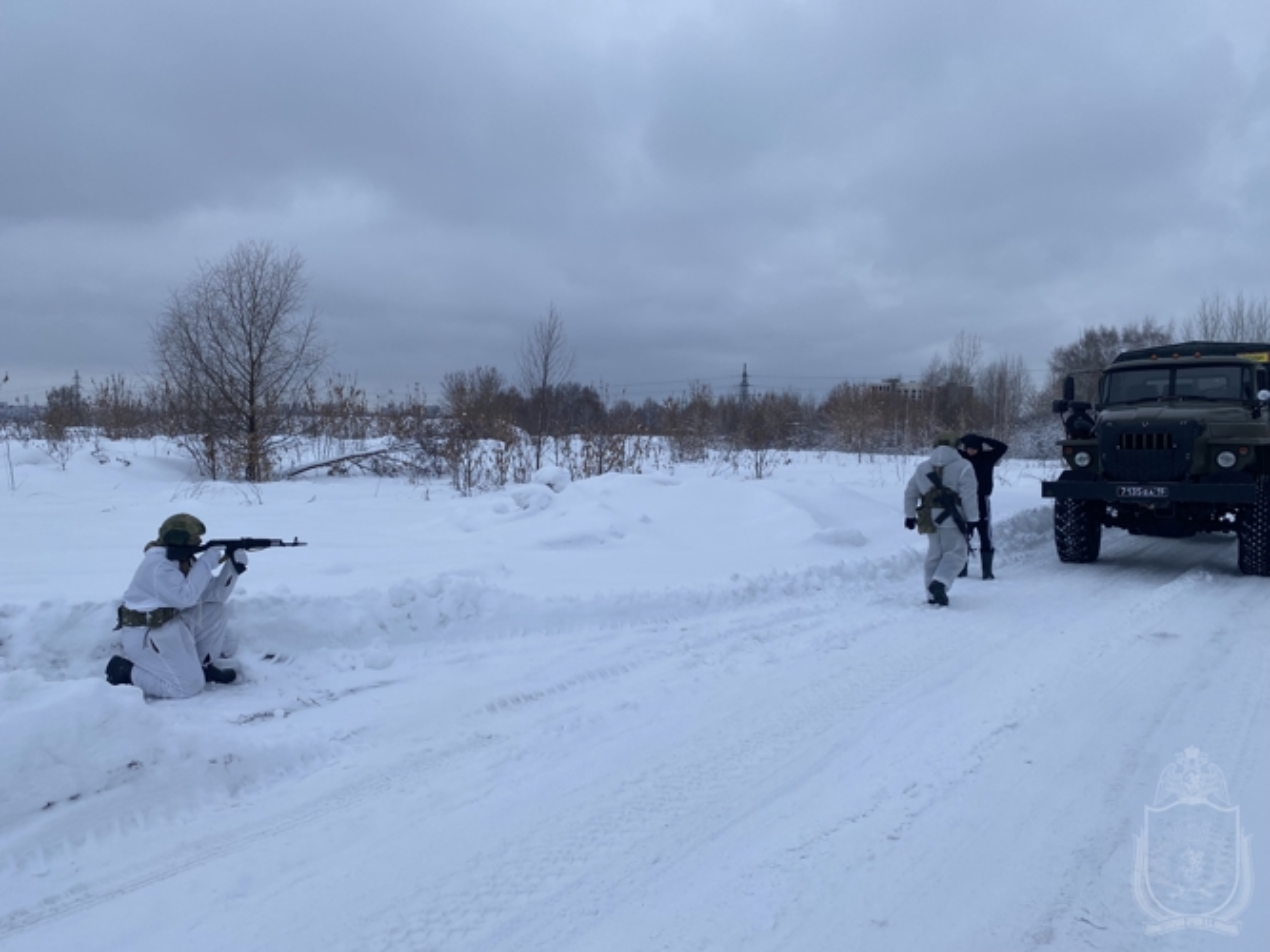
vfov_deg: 53.0
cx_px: 635
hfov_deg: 67.3
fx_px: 954
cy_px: 476
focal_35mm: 26
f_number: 1.8
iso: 32
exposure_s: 1/296
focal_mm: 4.25
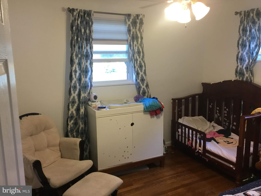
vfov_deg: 45.4
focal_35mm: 31
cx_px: 130
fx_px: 234
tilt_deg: -10.2
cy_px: 98
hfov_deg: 58.4
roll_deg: +0.5
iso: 80
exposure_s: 1/30
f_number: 2.4
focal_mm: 3.3
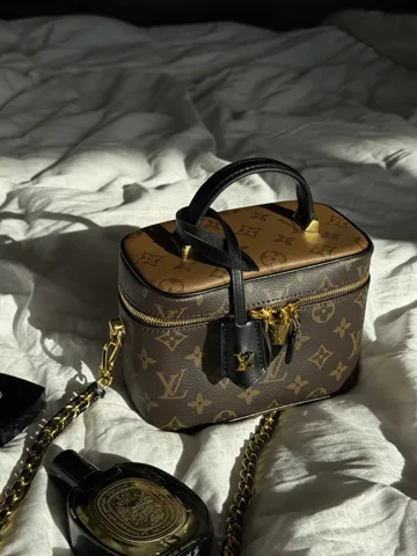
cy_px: 278
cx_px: 208
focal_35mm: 48
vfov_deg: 39.7
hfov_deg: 30.3
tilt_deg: -24.8
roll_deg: -1.1
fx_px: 771
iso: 100
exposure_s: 1/7874
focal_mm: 6.76
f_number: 1.78
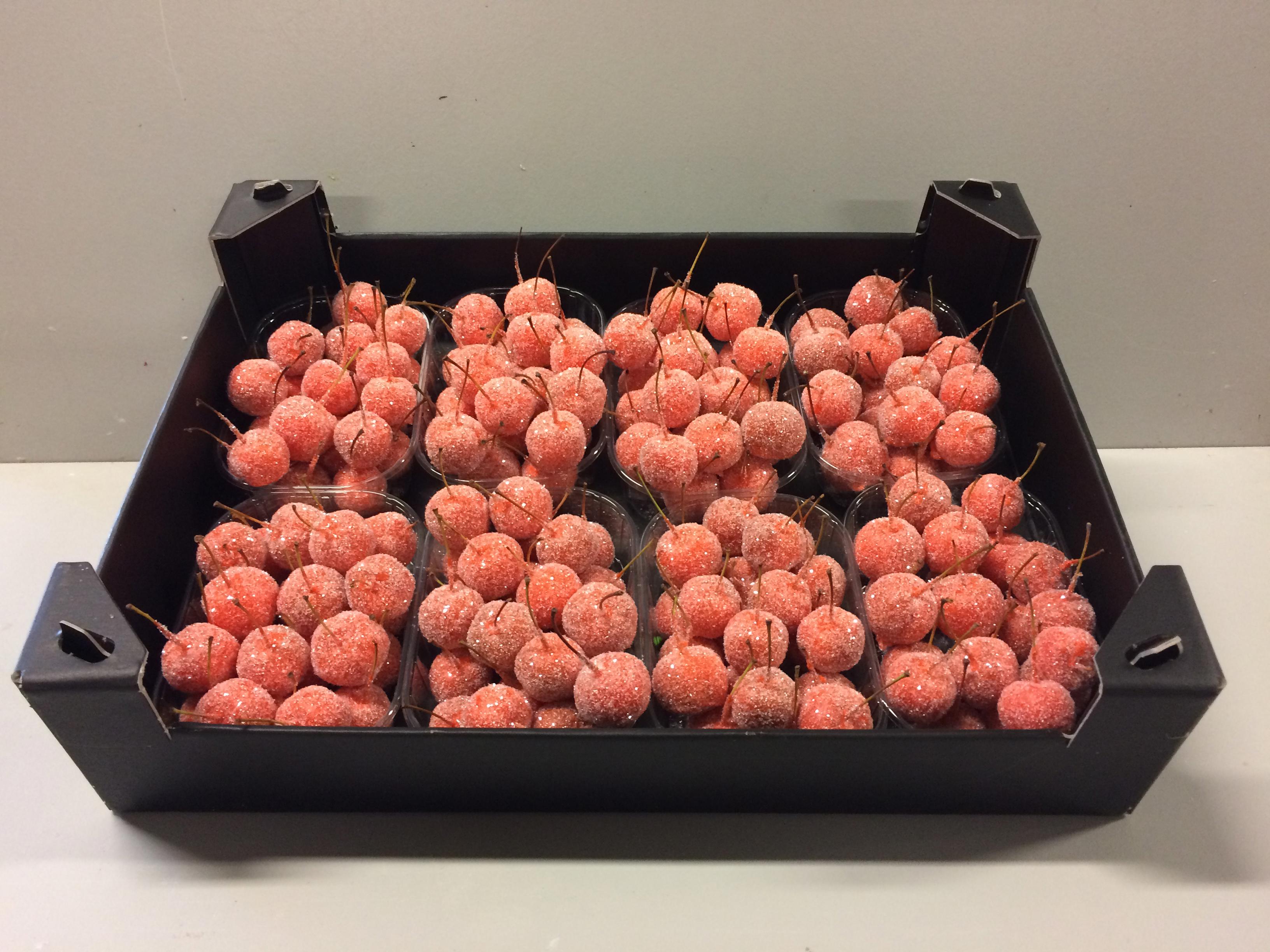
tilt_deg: -31.2
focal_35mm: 29
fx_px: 1064
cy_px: 476
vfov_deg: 48.2
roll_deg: -0.7
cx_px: 635
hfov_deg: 61.7
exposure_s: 1/33
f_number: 2.2
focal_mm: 4.15
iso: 250
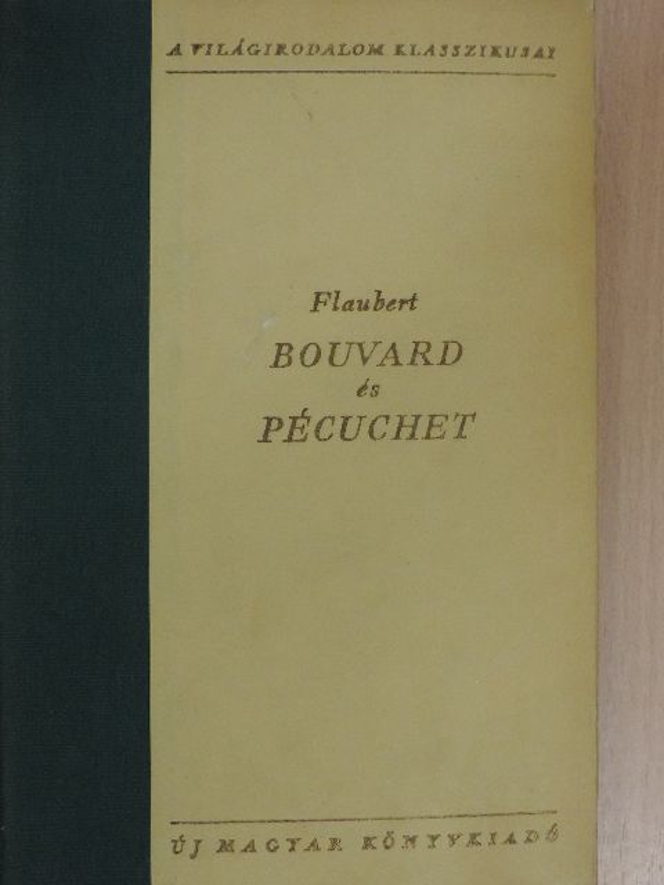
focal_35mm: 50
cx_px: 332
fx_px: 1279
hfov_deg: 29.1
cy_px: 442
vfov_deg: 38.2
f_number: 3.6
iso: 900
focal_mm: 8.9
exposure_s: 1/60
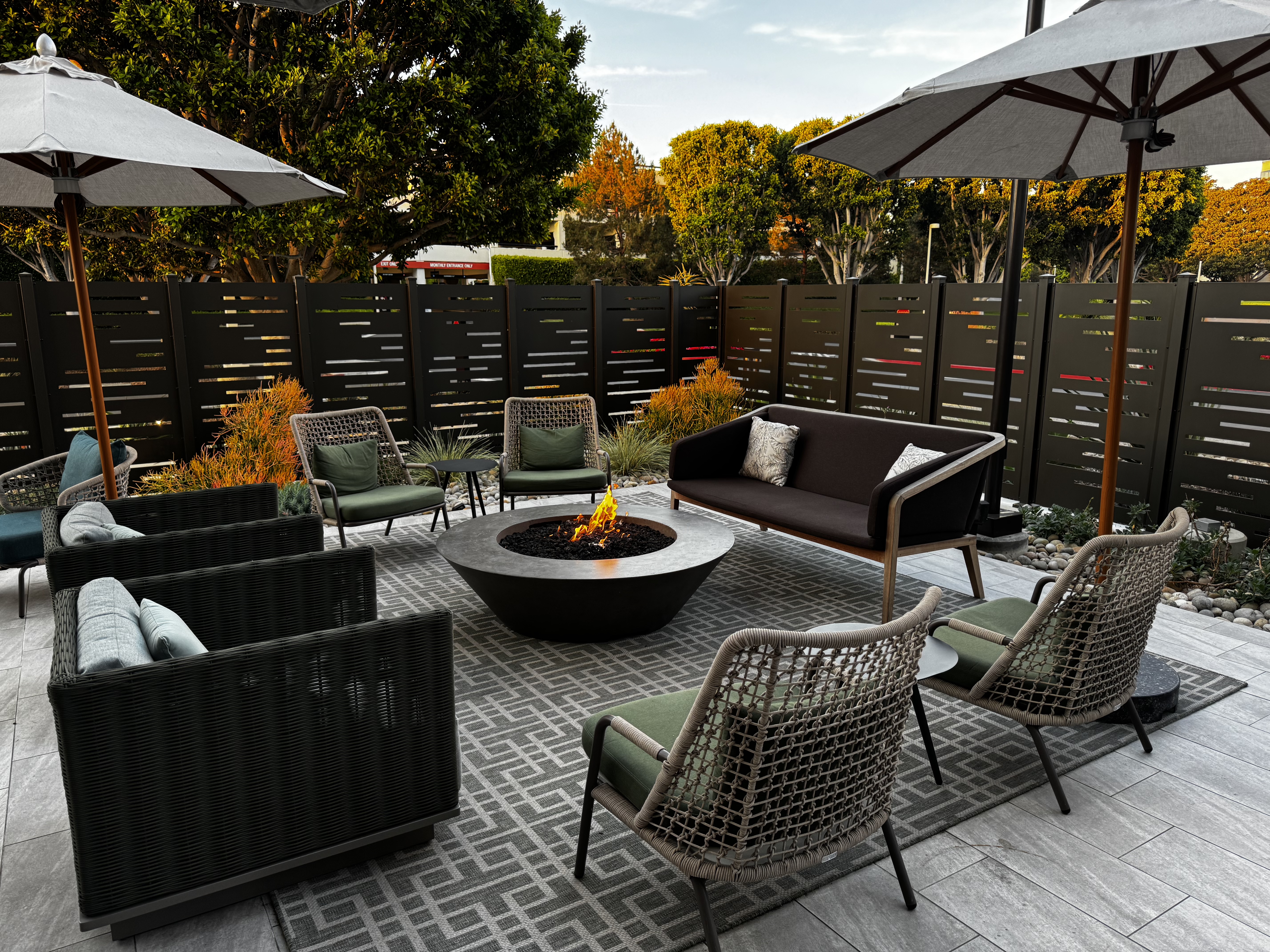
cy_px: 476
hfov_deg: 71.6
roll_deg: +0.0
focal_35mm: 24
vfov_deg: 56.8
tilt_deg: -13.8
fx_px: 881
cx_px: 635
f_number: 1.78
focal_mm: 6.76
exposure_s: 1/121
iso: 160
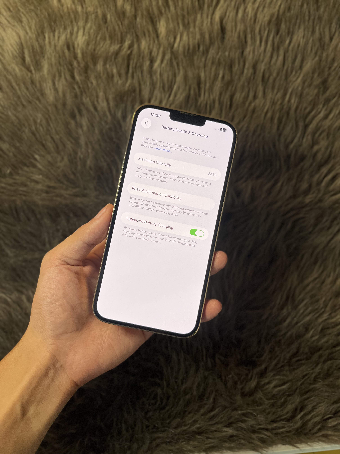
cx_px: 170
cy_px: 227
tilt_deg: -67.5
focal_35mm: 26
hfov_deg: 53.1
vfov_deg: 67.3
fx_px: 340
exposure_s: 1/63
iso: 125
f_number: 1.6
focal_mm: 5.1
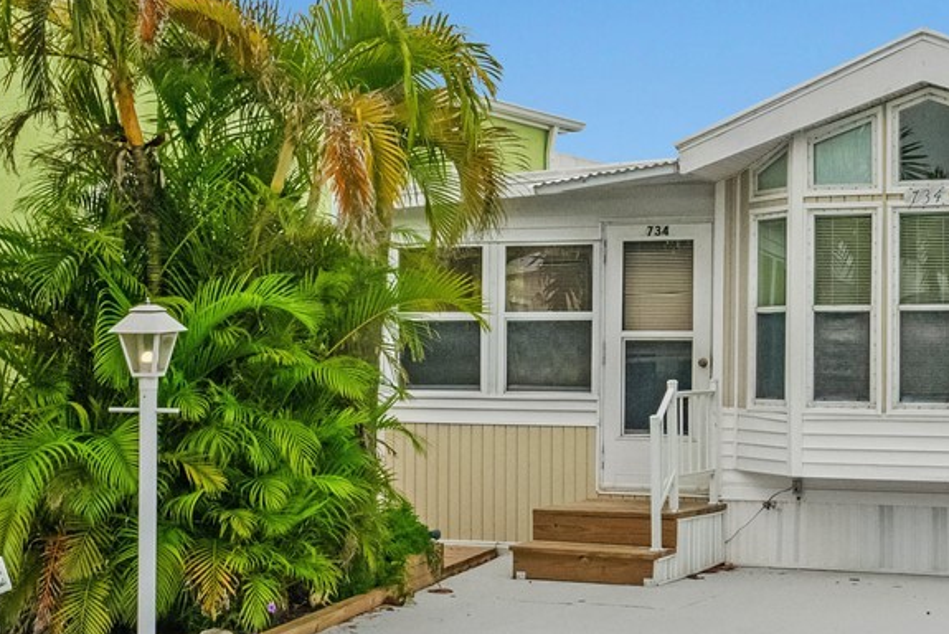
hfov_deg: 29.9
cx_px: 742
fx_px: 1741
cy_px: 320
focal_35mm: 66
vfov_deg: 20.6
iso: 12800
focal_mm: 35
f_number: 8
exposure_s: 1/8000
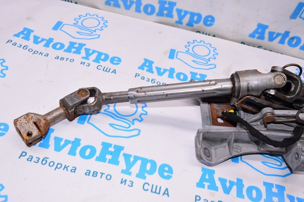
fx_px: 291
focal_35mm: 34
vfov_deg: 38.3
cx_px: 152
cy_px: 101
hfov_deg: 55.1
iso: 1600
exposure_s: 1/125
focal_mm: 23
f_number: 8
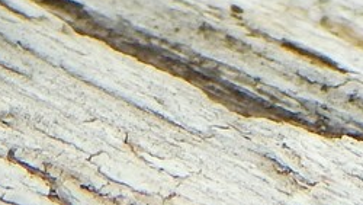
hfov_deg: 5.1
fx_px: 4084
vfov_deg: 2.9
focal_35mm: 424
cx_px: -95
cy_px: -99
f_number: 4.6
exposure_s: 1/400
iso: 125
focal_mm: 20.5
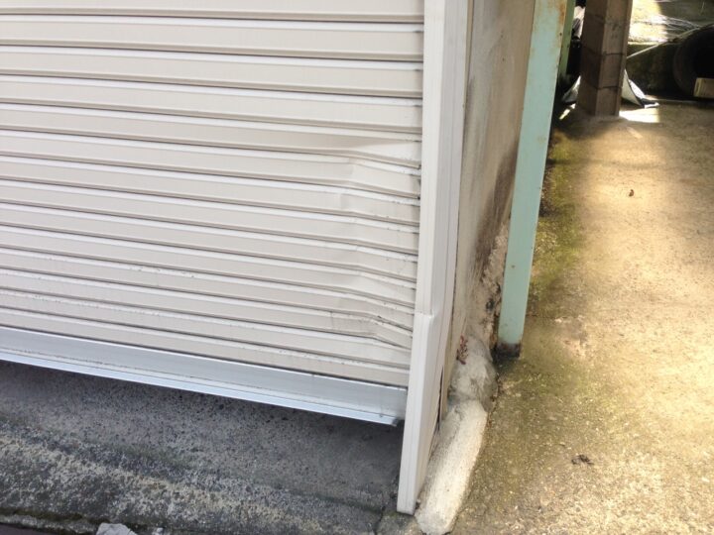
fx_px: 681
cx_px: 357
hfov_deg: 55.4
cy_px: 268
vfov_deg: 42.9
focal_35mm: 33
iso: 50
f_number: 2.4
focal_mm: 4.13
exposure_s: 1/437
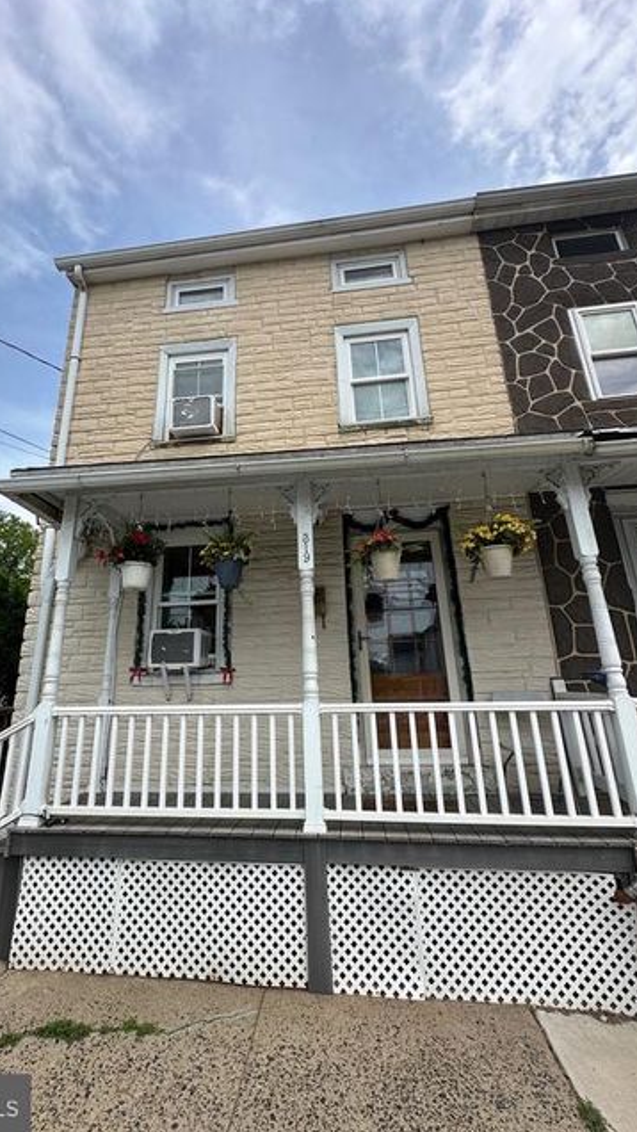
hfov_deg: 66.9
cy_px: 544
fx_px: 480
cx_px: 283
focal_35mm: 16
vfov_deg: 99.3
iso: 40
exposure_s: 1/1742
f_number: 2.2
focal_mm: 2.22
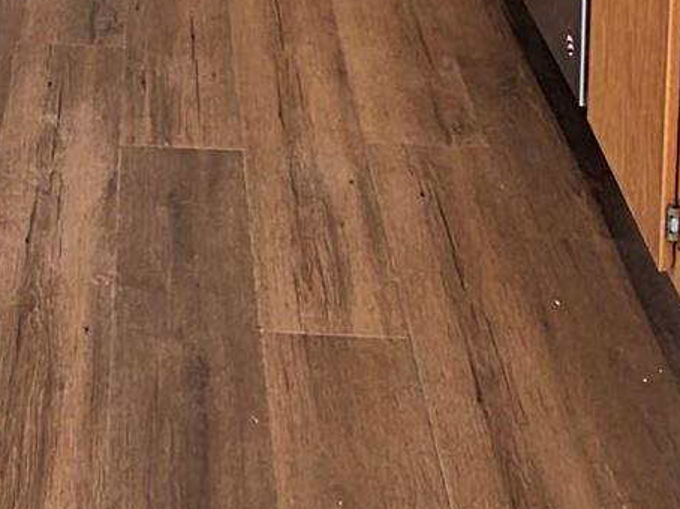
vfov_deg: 14.1
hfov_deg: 21.5
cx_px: 7
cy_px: -502
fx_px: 1728
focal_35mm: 88
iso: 160
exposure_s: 1/120
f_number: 1.9
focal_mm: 2.2
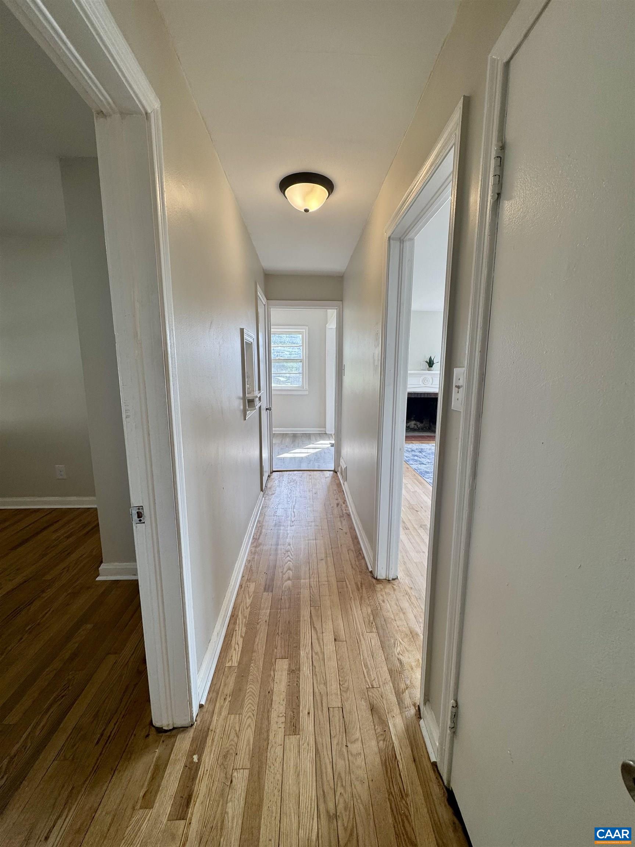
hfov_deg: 85.7
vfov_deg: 102.1
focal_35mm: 14
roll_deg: +0.7
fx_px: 342
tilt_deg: -9.1
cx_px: 318
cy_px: 424
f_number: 2.2
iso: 40
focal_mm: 2.22
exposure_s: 1/130
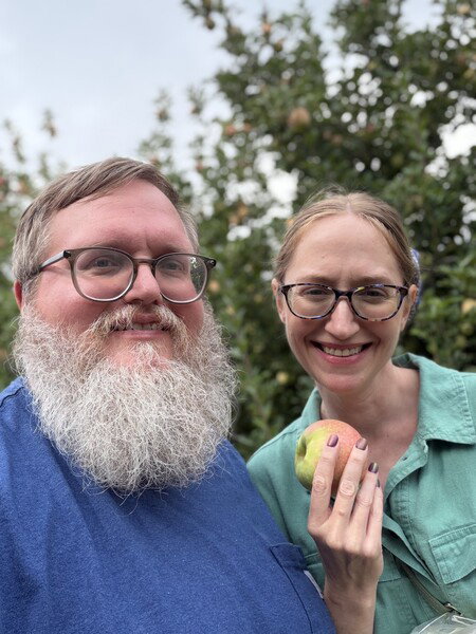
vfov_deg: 60.0
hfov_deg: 46.8
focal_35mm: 30
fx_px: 550
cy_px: 317
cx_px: 238
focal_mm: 2.71
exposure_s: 1/459
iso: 40
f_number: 1.9
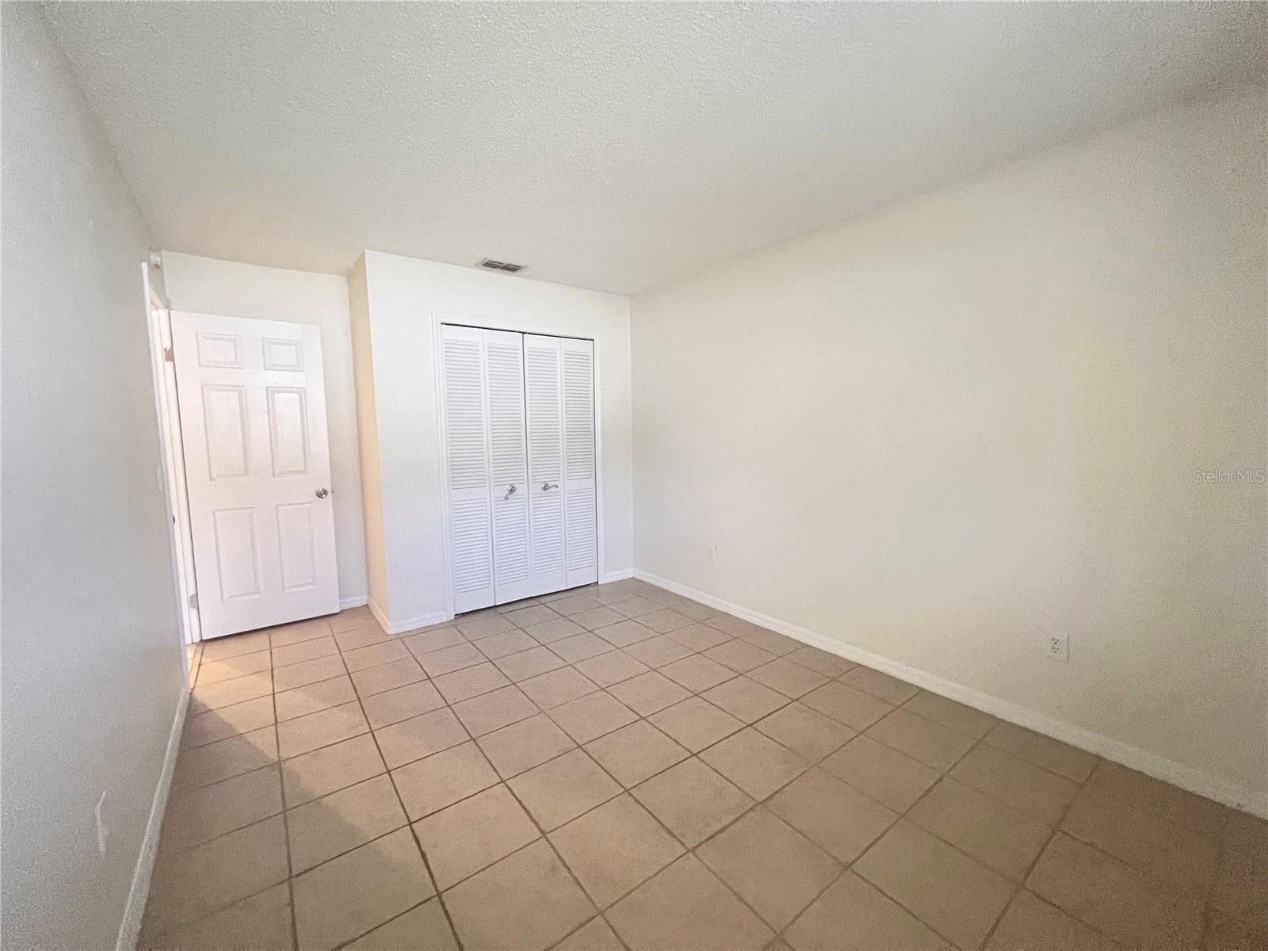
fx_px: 476
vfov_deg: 89.9
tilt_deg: -5.3
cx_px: 634
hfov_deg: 106.2
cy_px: 476
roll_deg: +0.2
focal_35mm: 13
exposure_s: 1/40
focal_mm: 1.57
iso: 1000
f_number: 1.8
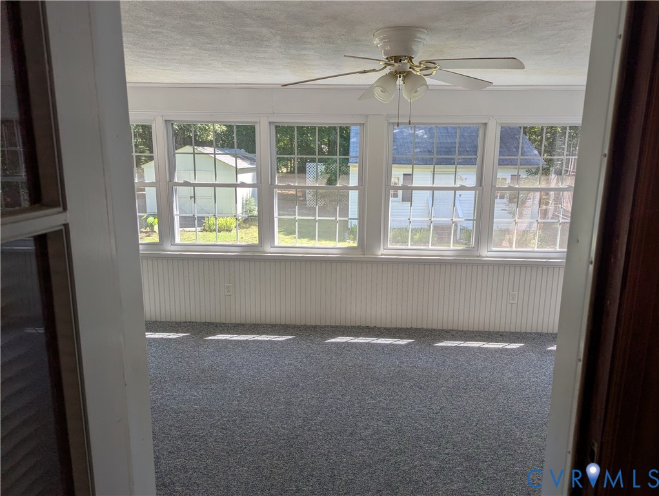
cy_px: 248
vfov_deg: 56.9
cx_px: 330
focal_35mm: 24
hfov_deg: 71.5
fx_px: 457
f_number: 1.85
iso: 48
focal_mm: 6.81
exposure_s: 1/306
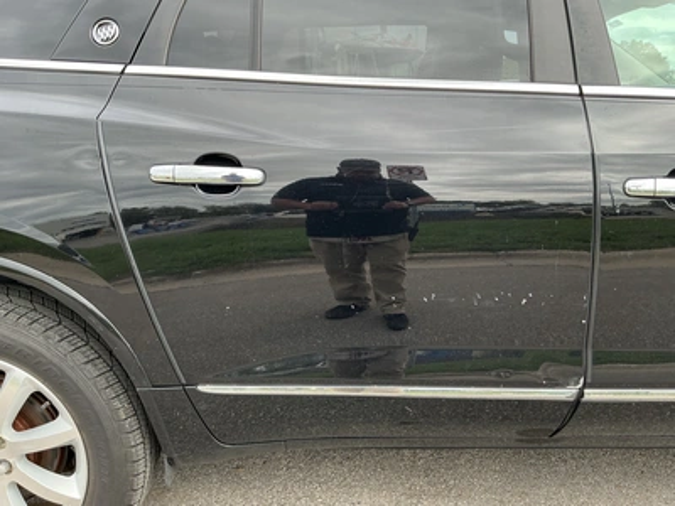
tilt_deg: -11.7
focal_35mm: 28
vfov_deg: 49.7
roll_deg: +1.1
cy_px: 253
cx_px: 338
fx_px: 546
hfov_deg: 63.4
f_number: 1.8
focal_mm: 3
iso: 20
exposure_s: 1/199
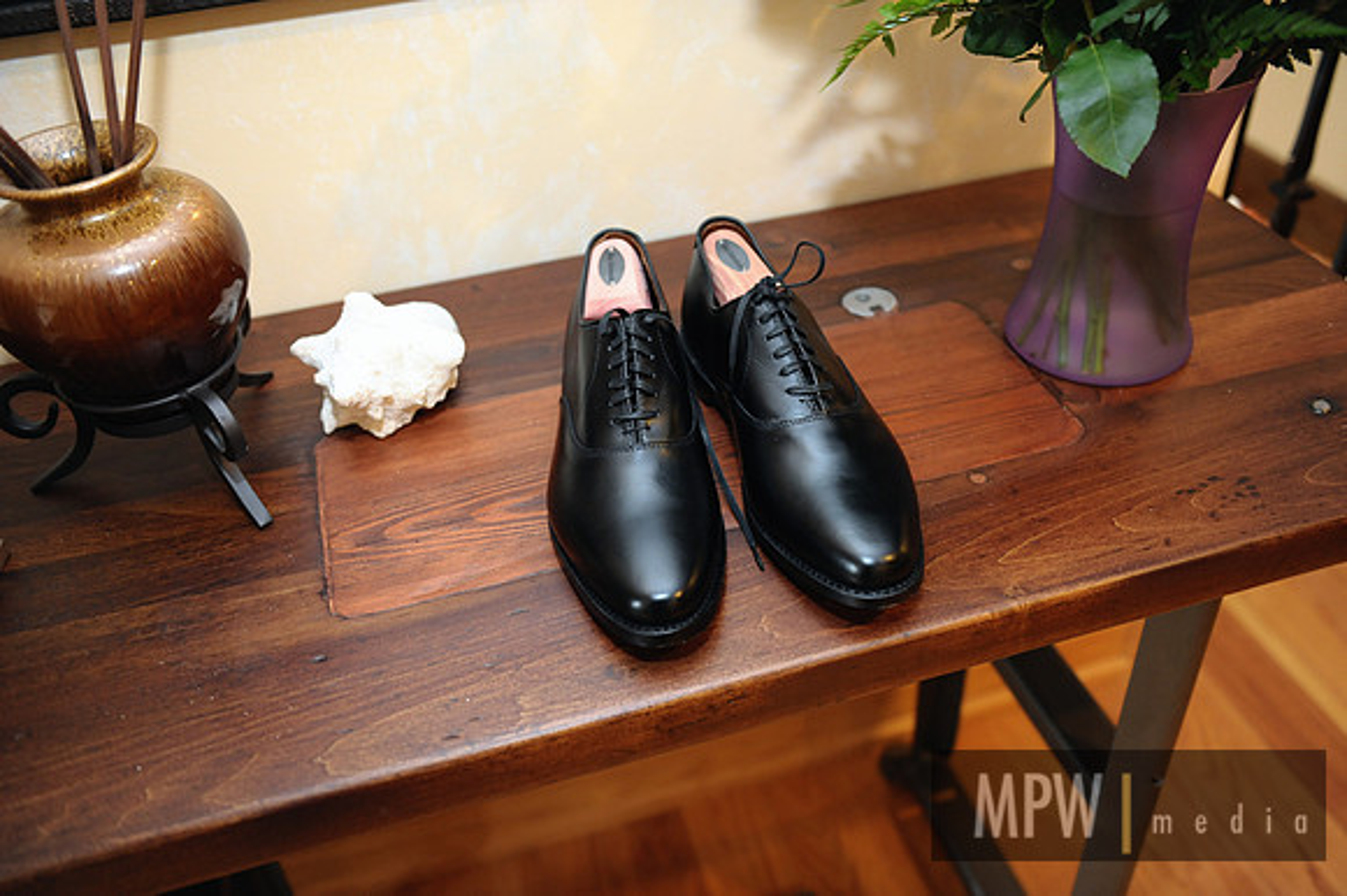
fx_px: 1197
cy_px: 448
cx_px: 674
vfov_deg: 41.1
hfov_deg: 58.7
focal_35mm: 32
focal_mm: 32
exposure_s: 1/125
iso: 2000
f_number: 2.8
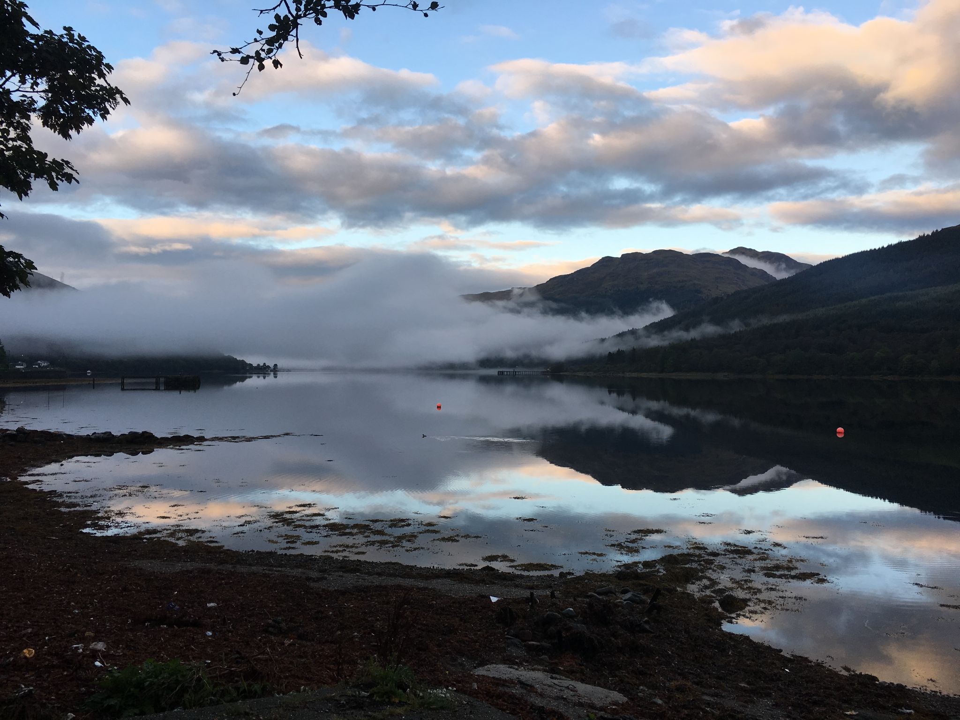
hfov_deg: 61.7
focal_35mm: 29
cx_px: 480
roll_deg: -0.6
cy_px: 360
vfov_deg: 48.2
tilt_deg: -0.3
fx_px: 804
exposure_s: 1/222
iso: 25
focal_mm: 4.15
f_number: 2.2
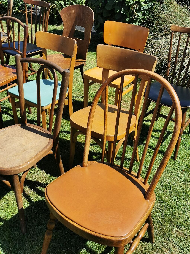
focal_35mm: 35
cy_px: 127
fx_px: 256
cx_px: 95
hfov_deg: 40.7
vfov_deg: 52.6
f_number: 1.8
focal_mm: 5.58
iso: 50
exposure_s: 1/2445
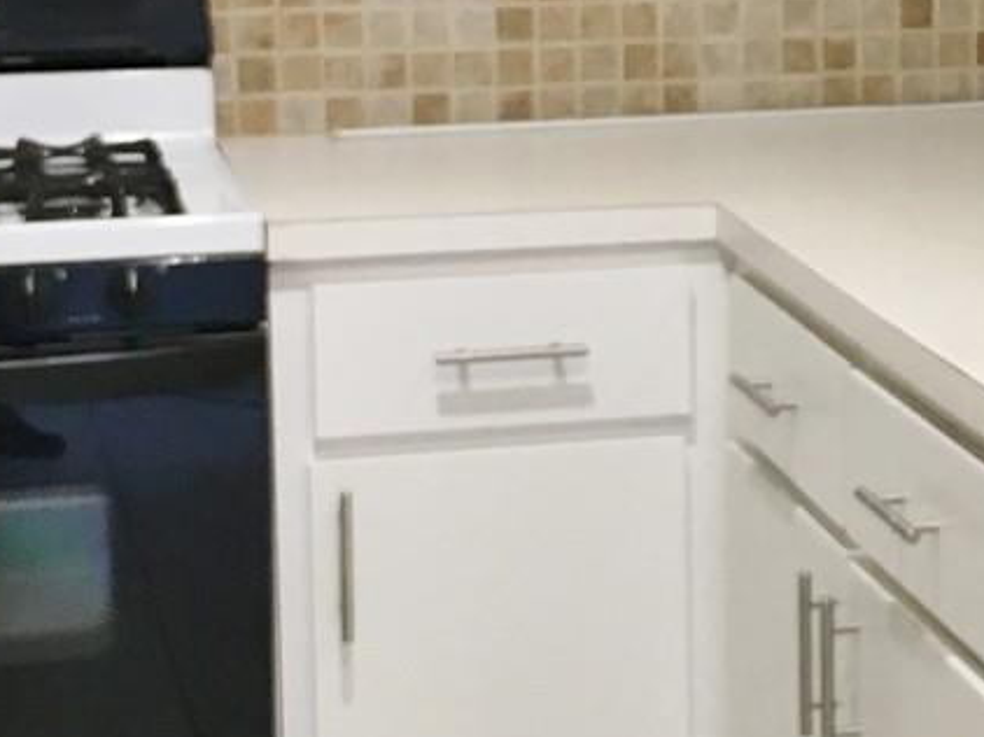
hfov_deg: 17.5
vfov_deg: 13.3
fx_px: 3125
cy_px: 82
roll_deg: +0.4
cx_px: 977
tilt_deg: -6.9
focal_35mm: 110
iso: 80
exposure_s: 1/30
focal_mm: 4.15
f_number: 2.2
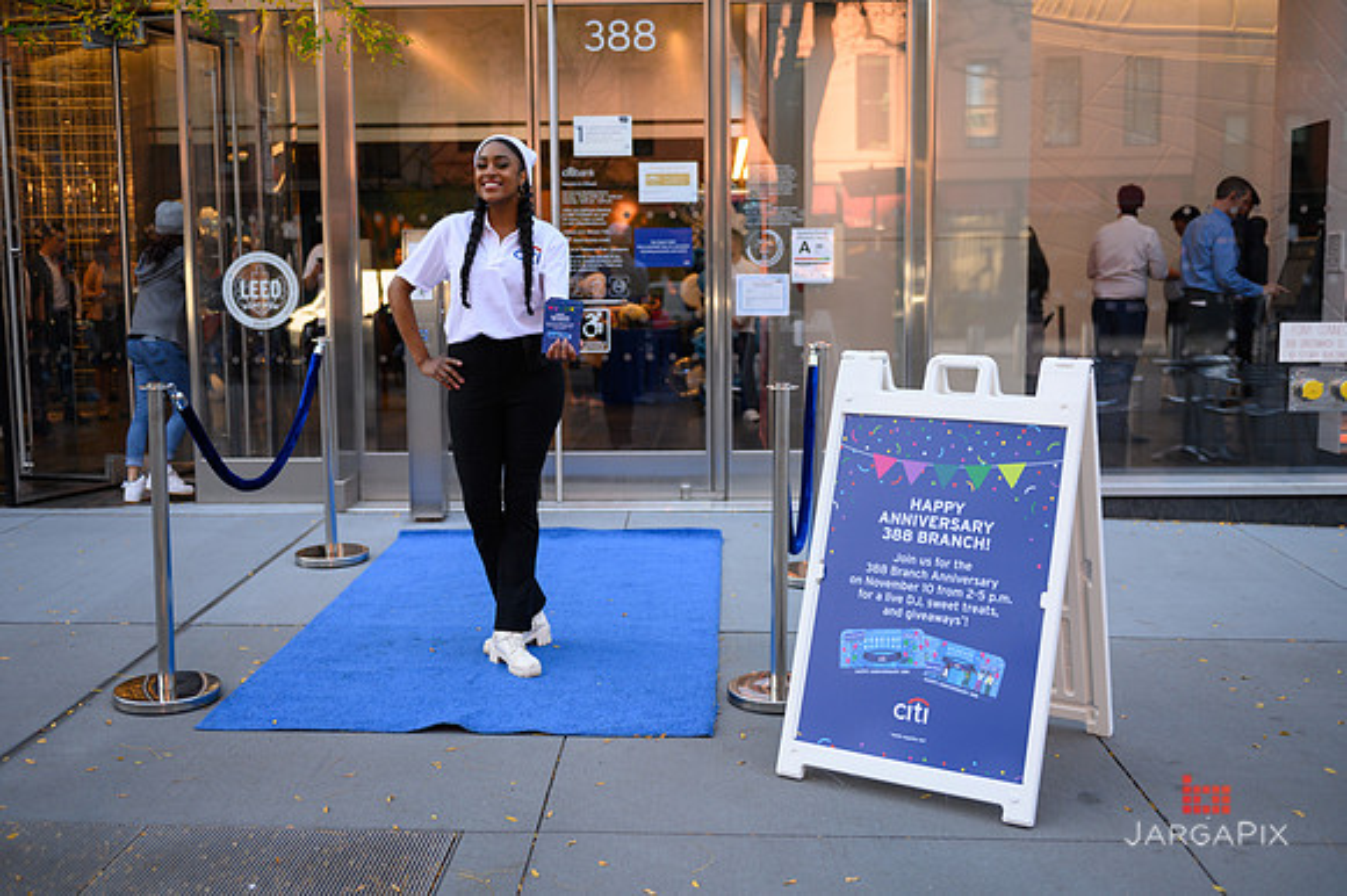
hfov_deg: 53.2
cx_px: 674
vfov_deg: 36.8
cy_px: 448
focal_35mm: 36
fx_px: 1346
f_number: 3.2
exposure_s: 1/400
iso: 400
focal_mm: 36
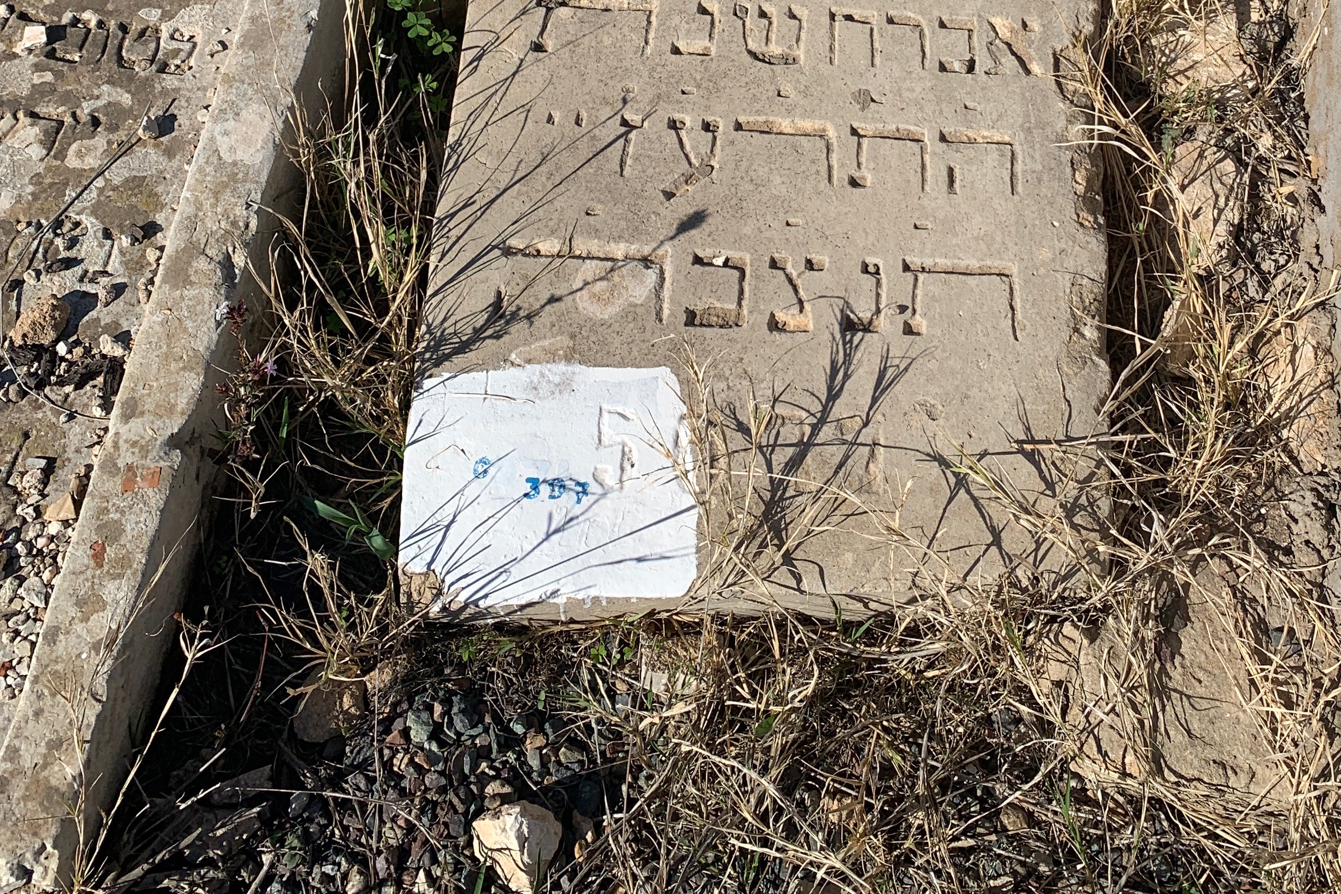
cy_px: -122
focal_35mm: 45
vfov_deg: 27.1
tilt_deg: -52.5
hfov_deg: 43.4
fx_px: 1676
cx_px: 786
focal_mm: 4.25
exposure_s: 1/4098
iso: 25
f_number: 1.8
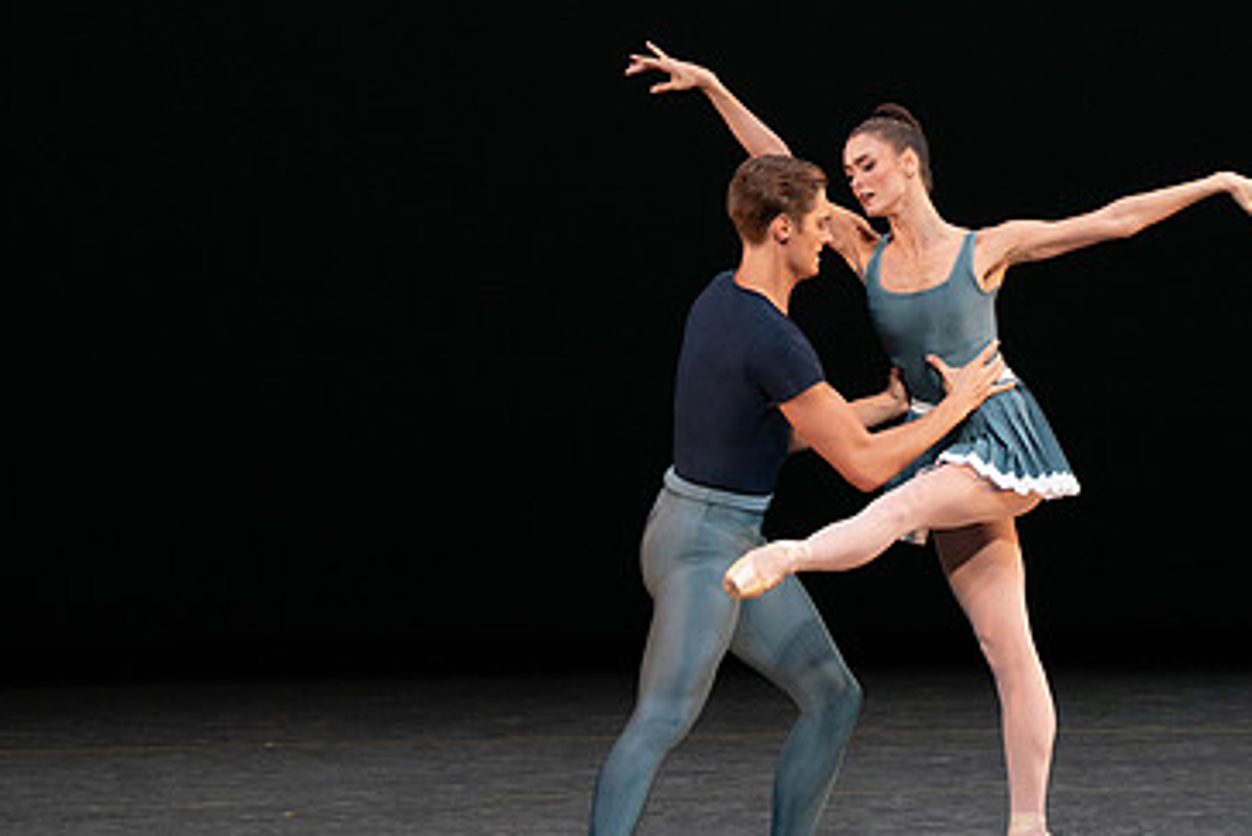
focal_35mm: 483
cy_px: 332
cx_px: 788
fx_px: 16803
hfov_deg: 4.3
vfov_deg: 2.8
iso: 5000
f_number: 8
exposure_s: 1/400
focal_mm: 303
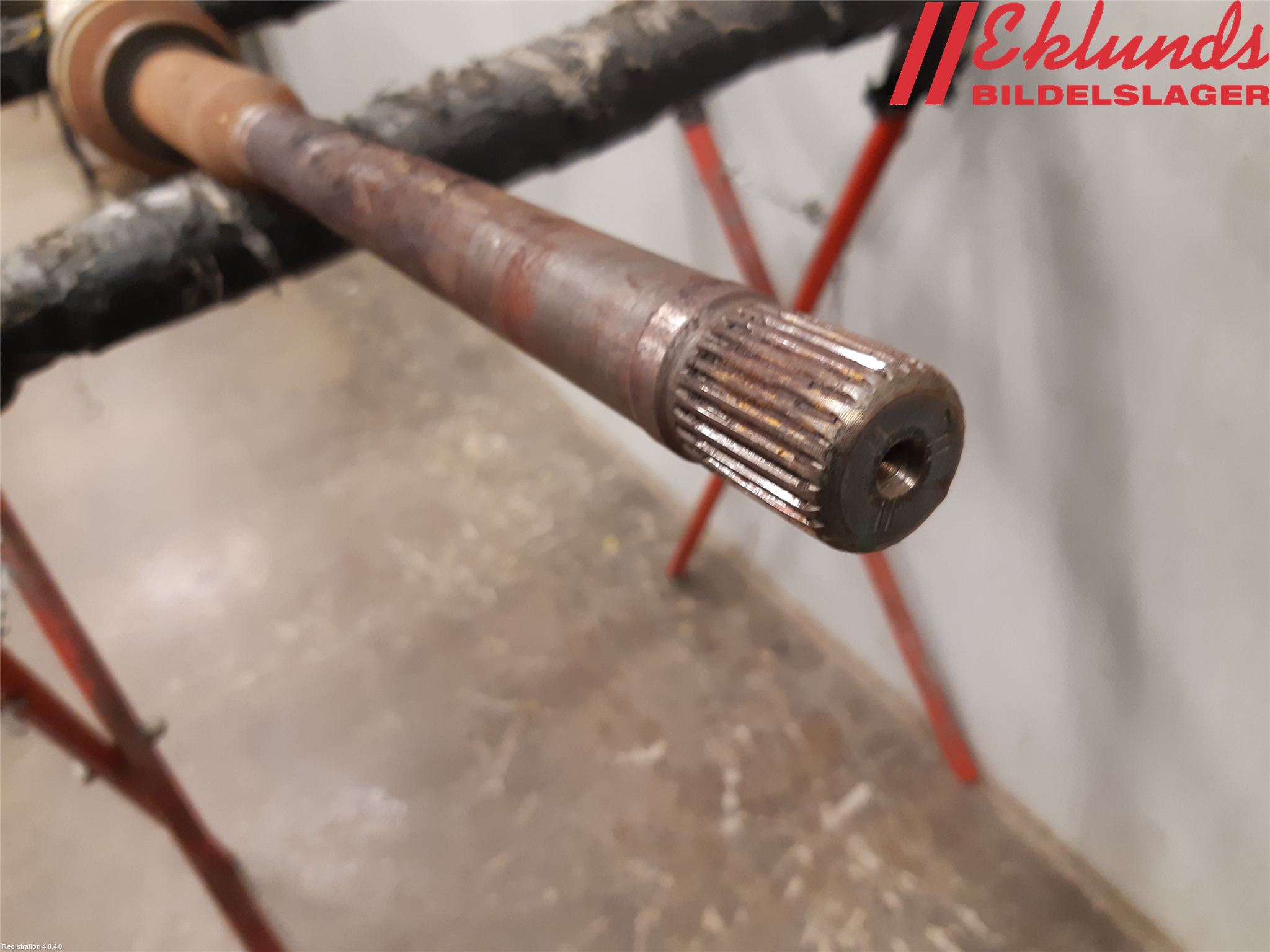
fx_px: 954
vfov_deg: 53.1
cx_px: 635
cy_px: 476
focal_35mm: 26
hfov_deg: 67.3
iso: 200
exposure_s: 1/33
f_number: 1.7
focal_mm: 3.93
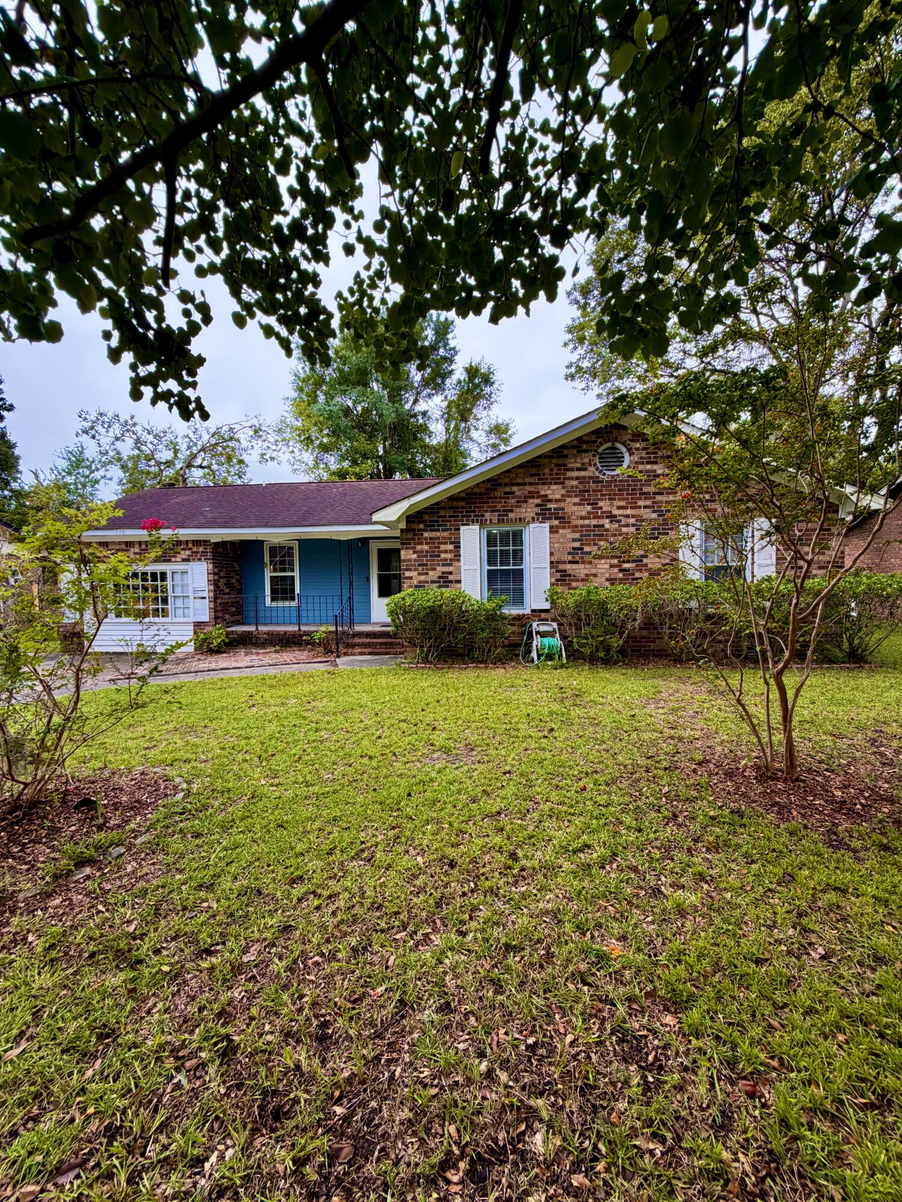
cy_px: 601
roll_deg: +1.6
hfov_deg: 85.7
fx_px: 486
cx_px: 451
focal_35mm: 14
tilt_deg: -1.5
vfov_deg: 102.1
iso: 64
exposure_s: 1/134
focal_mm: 2.22
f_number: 2.2
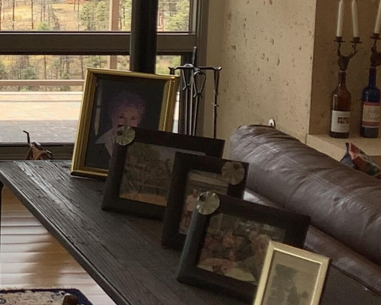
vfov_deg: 13.7
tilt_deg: -8.6
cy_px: 11
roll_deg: -0.8
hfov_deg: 16.1
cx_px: -160
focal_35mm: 111
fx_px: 1251
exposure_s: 1/228
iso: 25
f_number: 2.4
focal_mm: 3.3
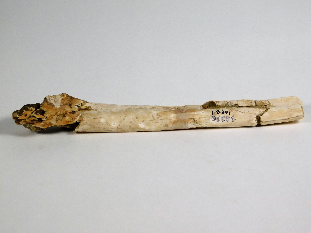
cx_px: 156
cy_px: 116
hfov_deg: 17.1
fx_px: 1033
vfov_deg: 12.9
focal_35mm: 115
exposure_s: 1/400
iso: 125
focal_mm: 20.3
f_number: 4.8
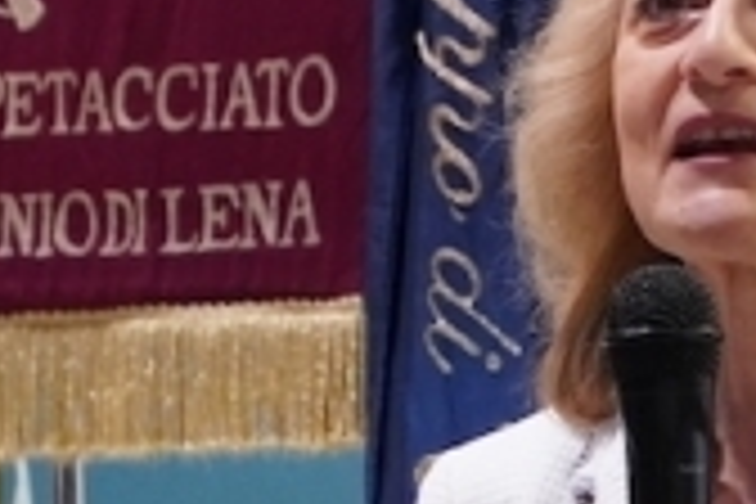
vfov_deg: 1.8
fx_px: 15757
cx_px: 1017
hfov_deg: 2.7
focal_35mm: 750
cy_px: 554
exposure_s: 1/125
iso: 3200
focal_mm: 105
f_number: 4.5
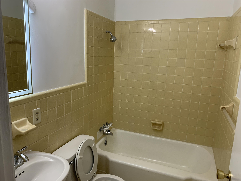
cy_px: 90
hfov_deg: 67.3
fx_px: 181
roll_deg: -1.3
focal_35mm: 26
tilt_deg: -11.1
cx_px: 120
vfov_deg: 53.1
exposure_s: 1/120
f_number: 1.8
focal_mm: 4.25
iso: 80
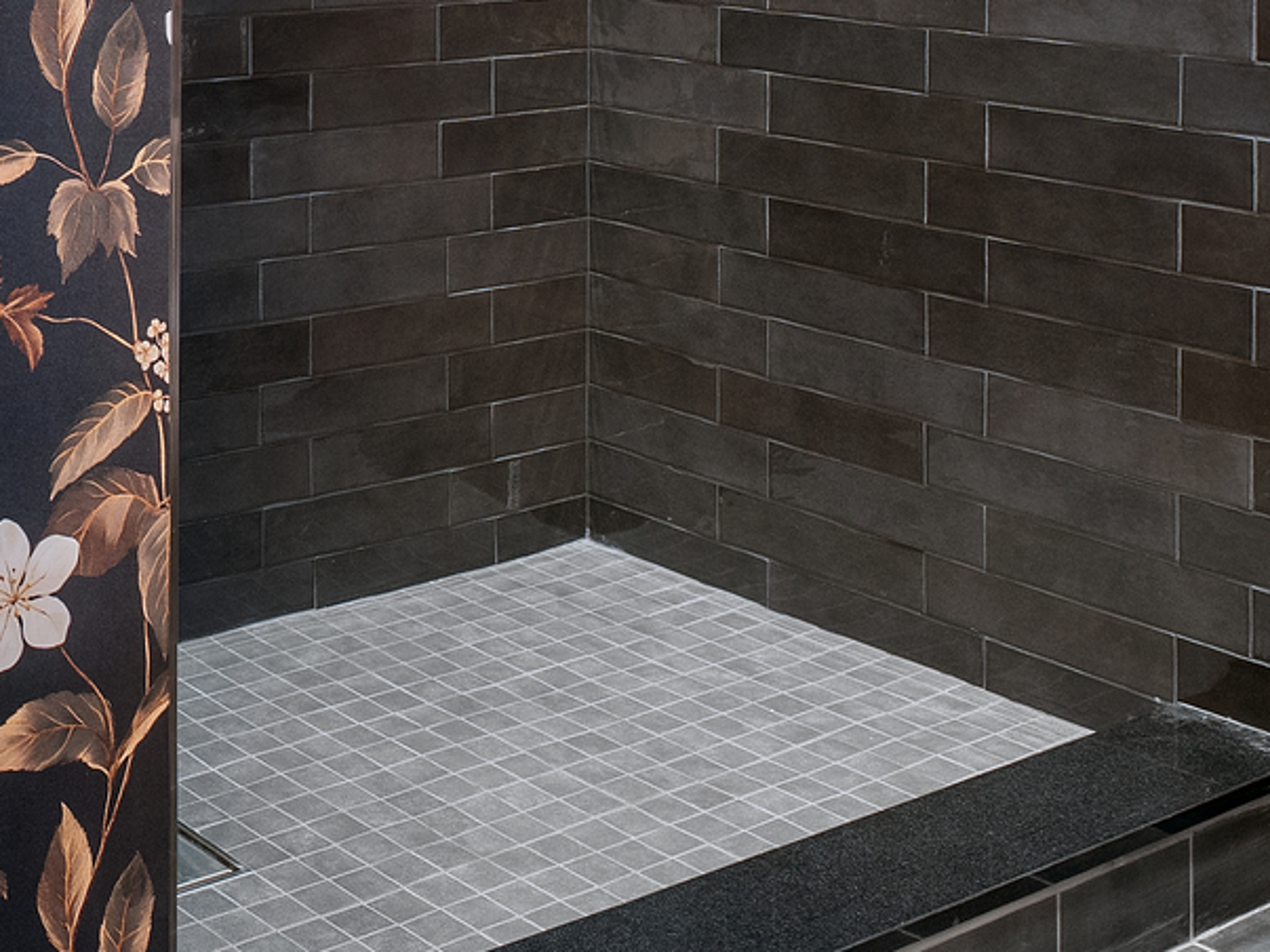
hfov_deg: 20.4
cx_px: 6
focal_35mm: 93
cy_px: -156
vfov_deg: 15.4
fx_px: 3411
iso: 250
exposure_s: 1
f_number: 8
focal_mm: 24
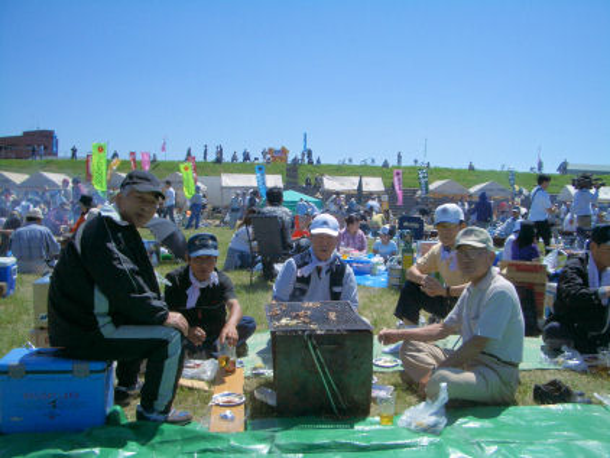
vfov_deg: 40.7
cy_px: 229
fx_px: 617
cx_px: 305
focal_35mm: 35
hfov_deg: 52.6
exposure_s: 1/1250
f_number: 4.3
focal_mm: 5.8
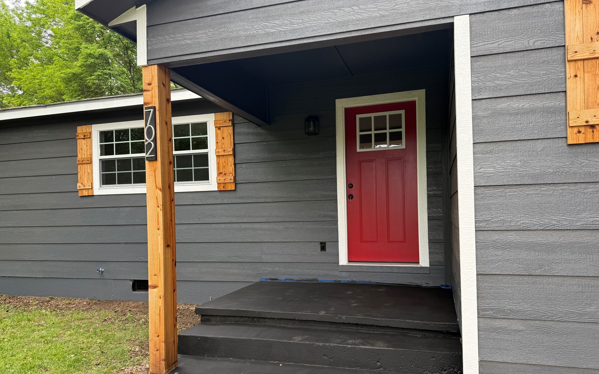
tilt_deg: +1.0
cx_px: 302
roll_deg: +0.7
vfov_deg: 47.5
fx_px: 424
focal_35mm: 26
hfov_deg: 70.4
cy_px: 205
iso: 80
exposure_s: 1/216
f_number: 1.78
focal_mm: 6.76
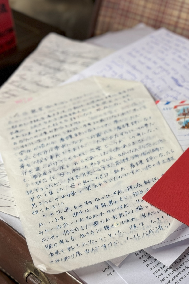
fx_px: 536
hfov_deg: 20.0
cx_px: 125
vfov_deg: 29.7
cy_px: 140
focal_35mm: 68
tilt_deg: -37.0
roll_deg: +2.6
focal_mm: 6.76
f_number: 1.78
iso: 50
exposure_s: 1/50
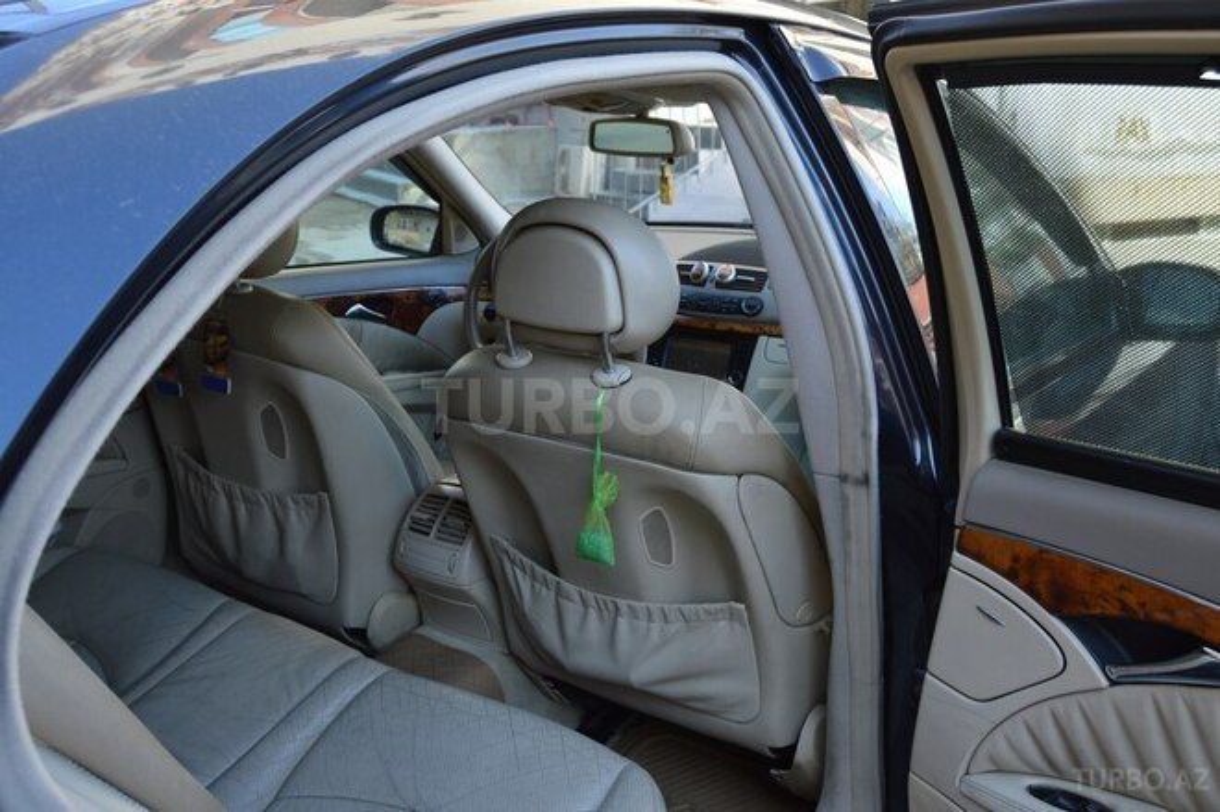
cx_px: 610
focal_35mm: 33
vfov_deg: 39.9
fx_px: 1117
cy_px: 406
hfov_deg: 57.3
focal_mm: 22
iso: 100
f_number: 6.3
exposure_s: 1/60
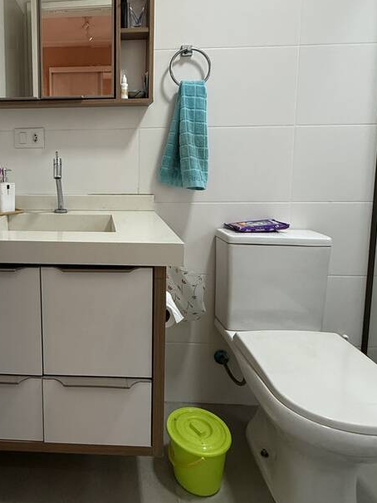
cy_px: 192
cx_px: 72
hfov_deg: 51.3
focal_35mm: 25
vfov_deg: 68.4
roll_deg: -0.2
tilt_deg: -6.1
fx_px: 363
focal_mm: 2.22
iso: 320
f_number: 2.2
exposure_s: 1/81
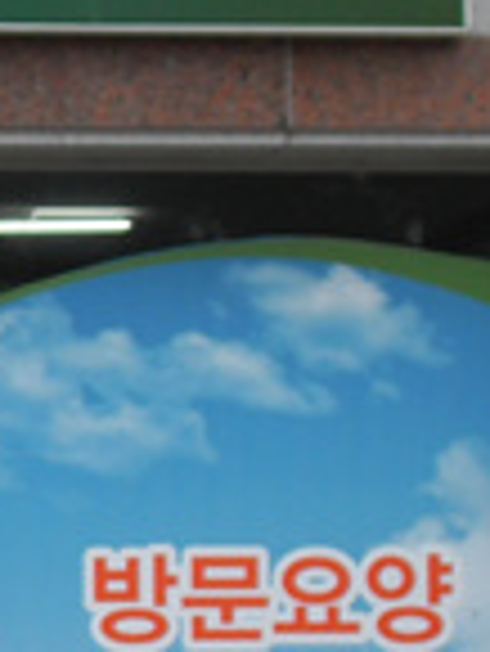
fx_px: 4900
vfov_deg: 7.6
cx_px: -391
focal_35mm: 260
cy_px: 441
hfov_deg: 5.6
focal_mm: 10.1
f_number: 3.7
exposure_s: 1/500
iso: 80
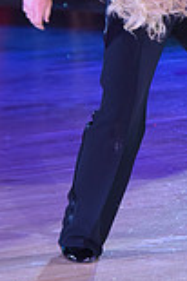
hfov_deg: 3.0
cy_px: -212
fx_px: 3568
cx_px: 217
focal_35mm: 457
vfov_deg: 4.5
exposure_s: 1/250
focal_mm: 122
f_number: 4.5
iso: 1600
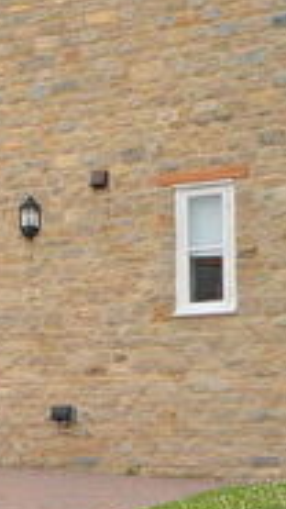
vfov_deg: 18.0
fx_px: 1605
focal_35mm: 119
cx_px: -226
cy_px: 217
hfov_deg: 9.7
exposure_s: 1/200
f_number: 5.6
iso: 100
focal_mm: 20
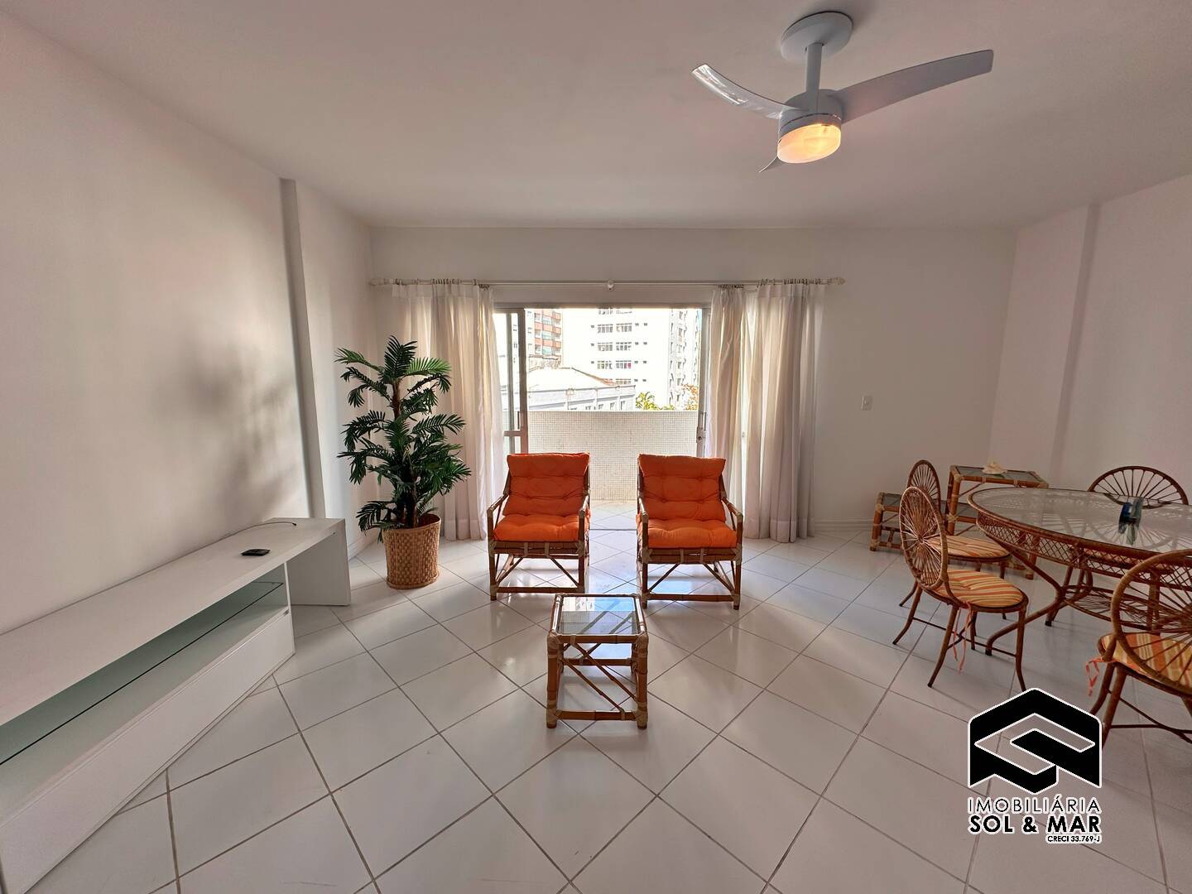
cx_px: 596
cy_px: 447
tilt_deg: -8.5
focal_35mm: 14
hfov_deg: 102.1
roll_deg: -0.4
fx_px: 482
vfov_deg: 85.7
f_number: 2.2
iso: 40
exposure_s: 1/255
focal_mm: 2.22
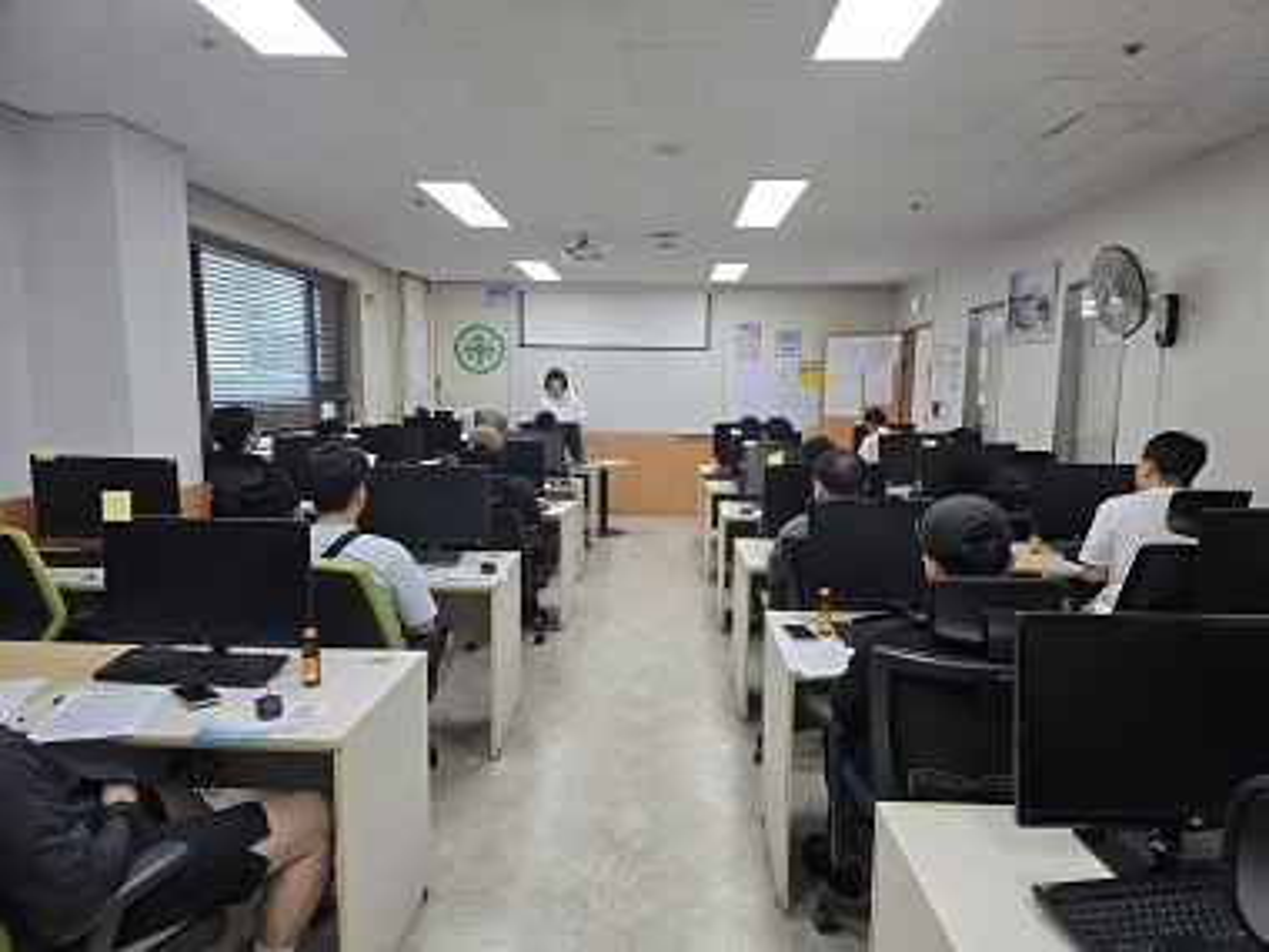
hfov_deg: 73.9
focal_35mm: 23
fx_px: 843
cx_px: 634
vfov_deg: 58.9
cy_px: 476
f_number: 1.7
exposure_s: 1/120
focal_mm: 6.3
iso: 100
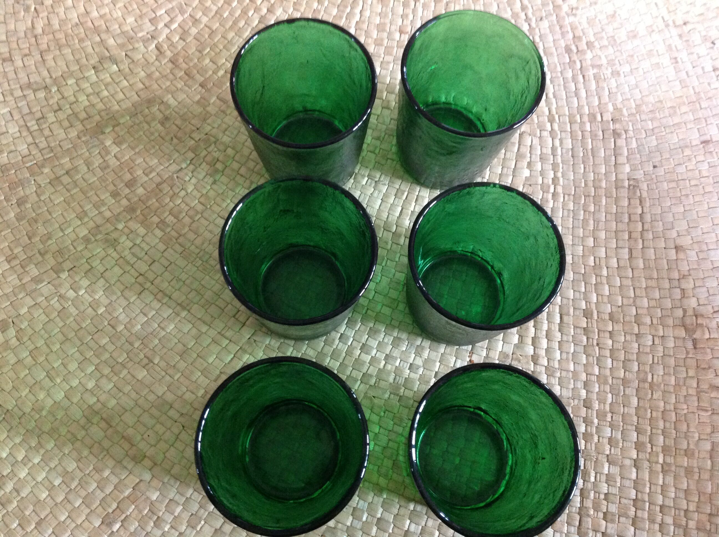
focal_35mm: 35
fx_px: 726
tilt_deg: -72.2
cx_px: 360
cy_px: 268
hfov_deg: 52.7
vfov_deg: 40.6
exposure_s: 1/15
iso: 500
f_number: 2.4
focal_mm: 4.28
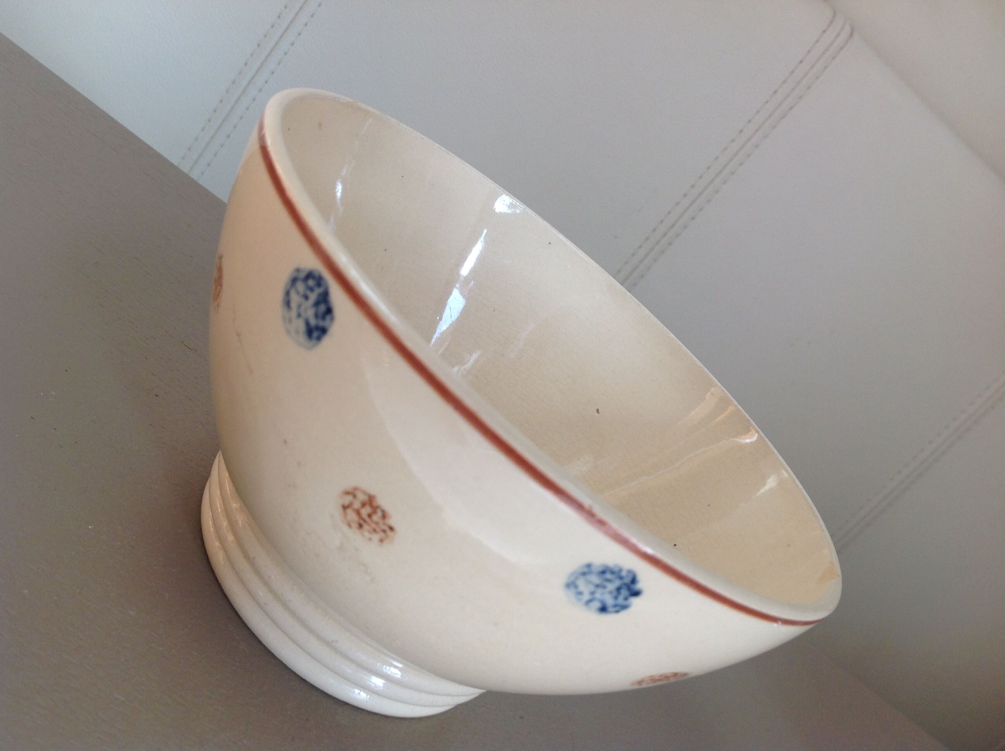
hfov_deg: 52.7
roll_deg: -42.2
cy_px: 376
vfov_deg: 40.6
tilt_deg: -19.2
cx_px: 502
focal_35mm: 35
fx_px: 1015
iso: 50
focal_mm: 4.28
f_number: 2.4
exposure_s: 1/40
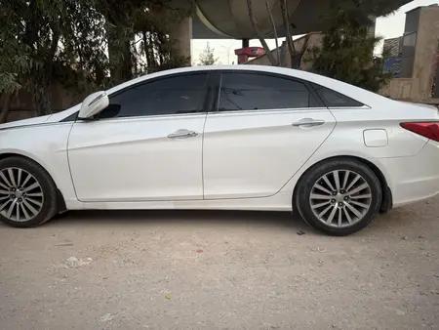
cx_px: 220
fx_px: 305
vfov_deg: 56.9
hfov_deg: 71.6
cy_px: 165
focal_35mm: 24
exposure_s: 1/121
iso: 100
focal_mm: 6.76
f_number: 1.78
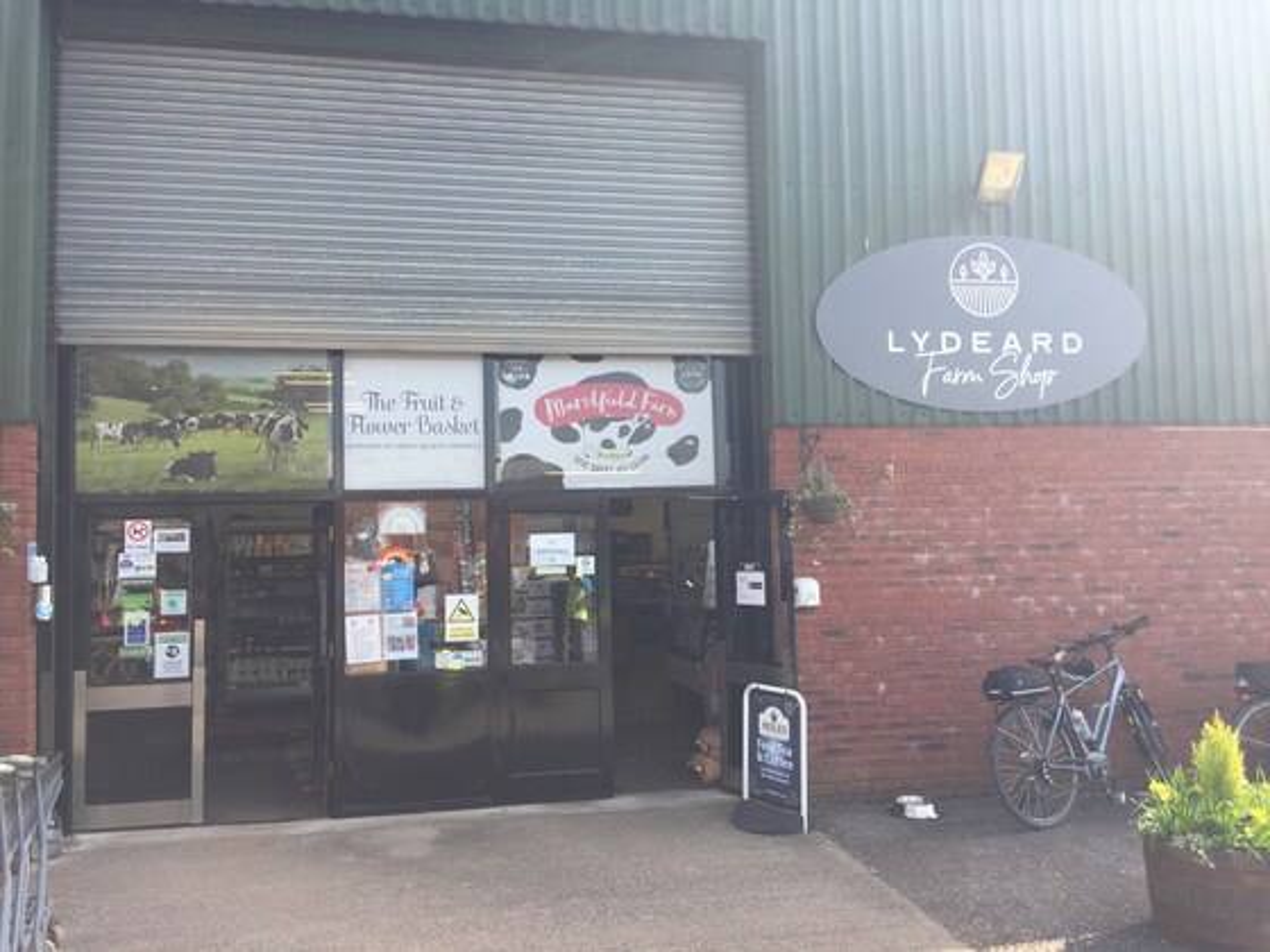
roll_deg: +0.7
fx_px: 1064
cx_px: 635
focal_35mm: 29
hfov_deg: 61.7
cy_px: 476
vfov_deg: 48.2
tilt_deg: +3.8
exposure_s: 1/557
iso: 32
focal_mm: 4.15
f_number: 2.2
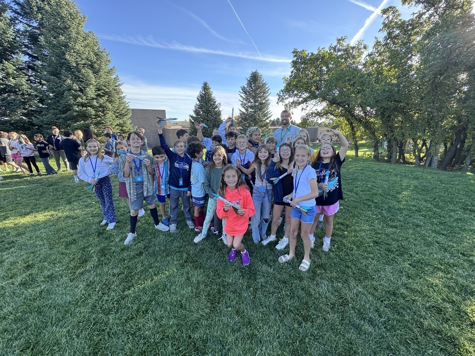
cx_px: 238
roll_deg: -0.8
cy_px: 178
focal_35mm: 14
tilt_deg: -16.7
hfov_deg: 102.1
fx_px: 192
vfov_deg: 85.7
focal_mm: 2.22
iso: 40
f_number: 2.2
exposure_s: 1/168
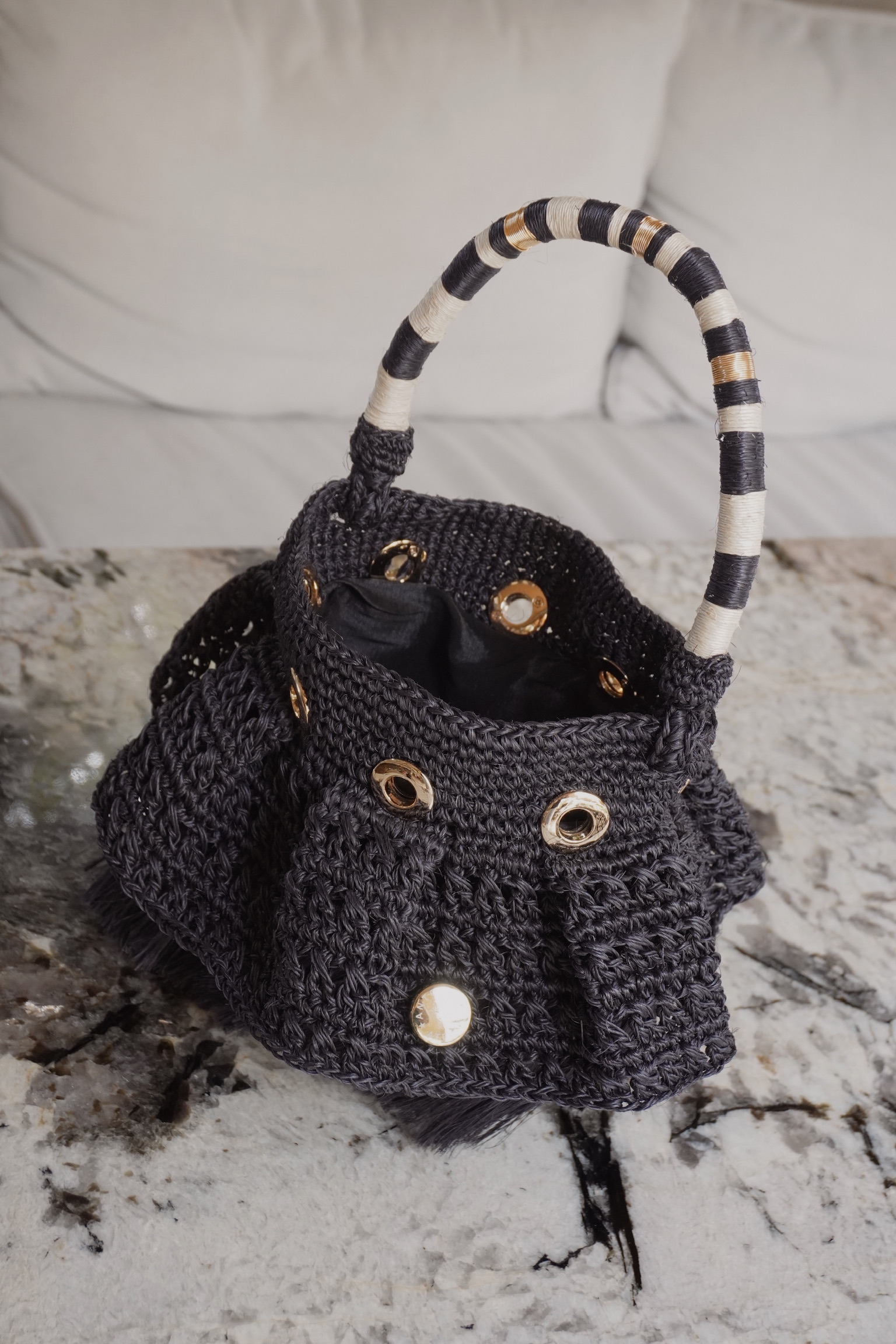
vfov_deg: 41.1
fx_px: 1792
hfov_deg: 28.1
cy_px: 672
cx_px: 448
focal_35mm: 48
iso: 1600
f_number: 7.1
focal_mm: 32
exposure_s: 1/50
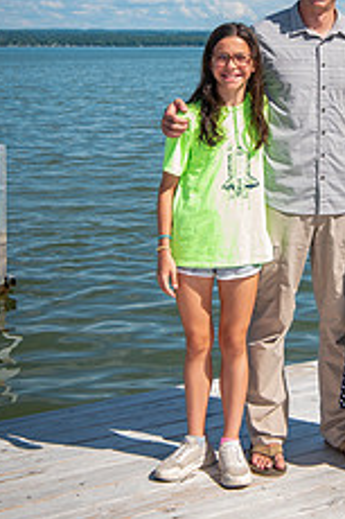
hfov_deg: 15.7
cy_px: 104
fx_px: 1238
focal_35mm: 86
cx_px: 306
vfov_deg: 23.3
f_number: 7.1
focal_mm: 44
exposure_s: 1/200
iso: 50
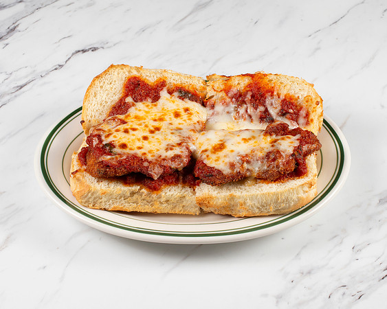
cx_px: 195
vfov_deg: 23.5
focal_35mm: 65
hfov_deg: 29.1
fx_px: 745
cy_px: 157
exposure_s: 1/250
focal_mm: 50
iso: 200
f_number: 11
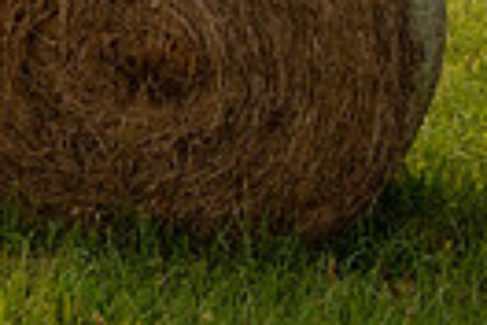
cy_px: -244
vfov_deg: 6.9
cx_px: -253
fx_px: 2611
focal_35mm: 193
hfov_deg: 10.3
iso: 800
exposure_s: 1/640
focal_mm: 41
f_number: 13
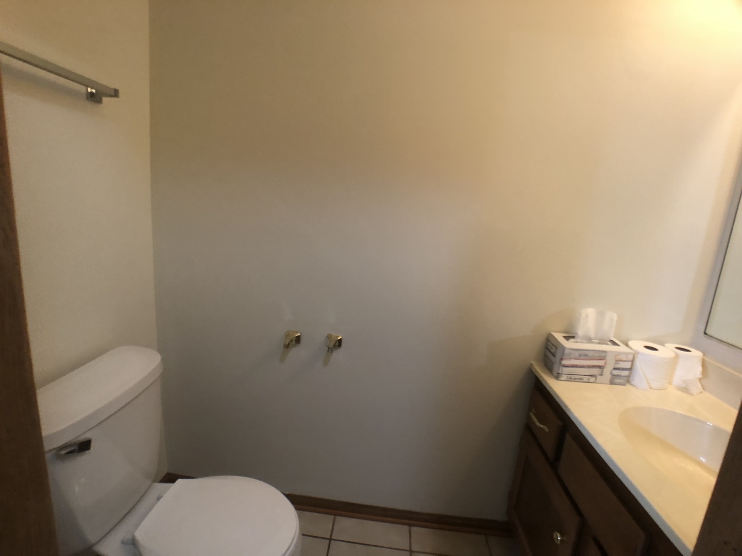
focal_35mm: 28
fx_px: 600
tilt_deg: -10.7
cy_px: 278
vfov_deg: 49.7
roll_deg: -4.5
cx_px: 371
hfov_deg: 63.4
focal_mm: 3.99
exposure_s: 1/15
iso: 64
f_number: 1.8
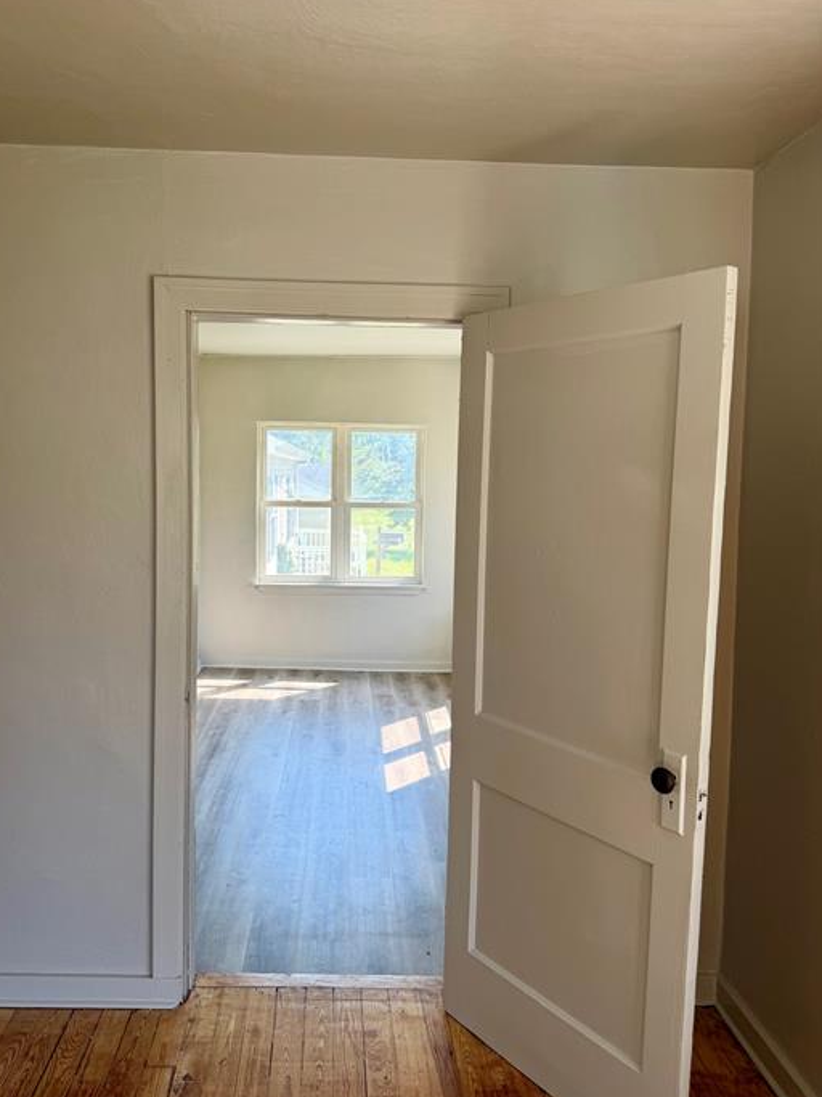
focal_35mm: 27
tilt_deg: -5.8
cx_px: 368
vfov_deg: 65.3
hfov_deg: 51.2
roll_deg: -0.3
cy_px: 546
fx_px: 855
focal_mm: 6.76
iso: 80
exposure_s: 1/191
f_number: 1.78
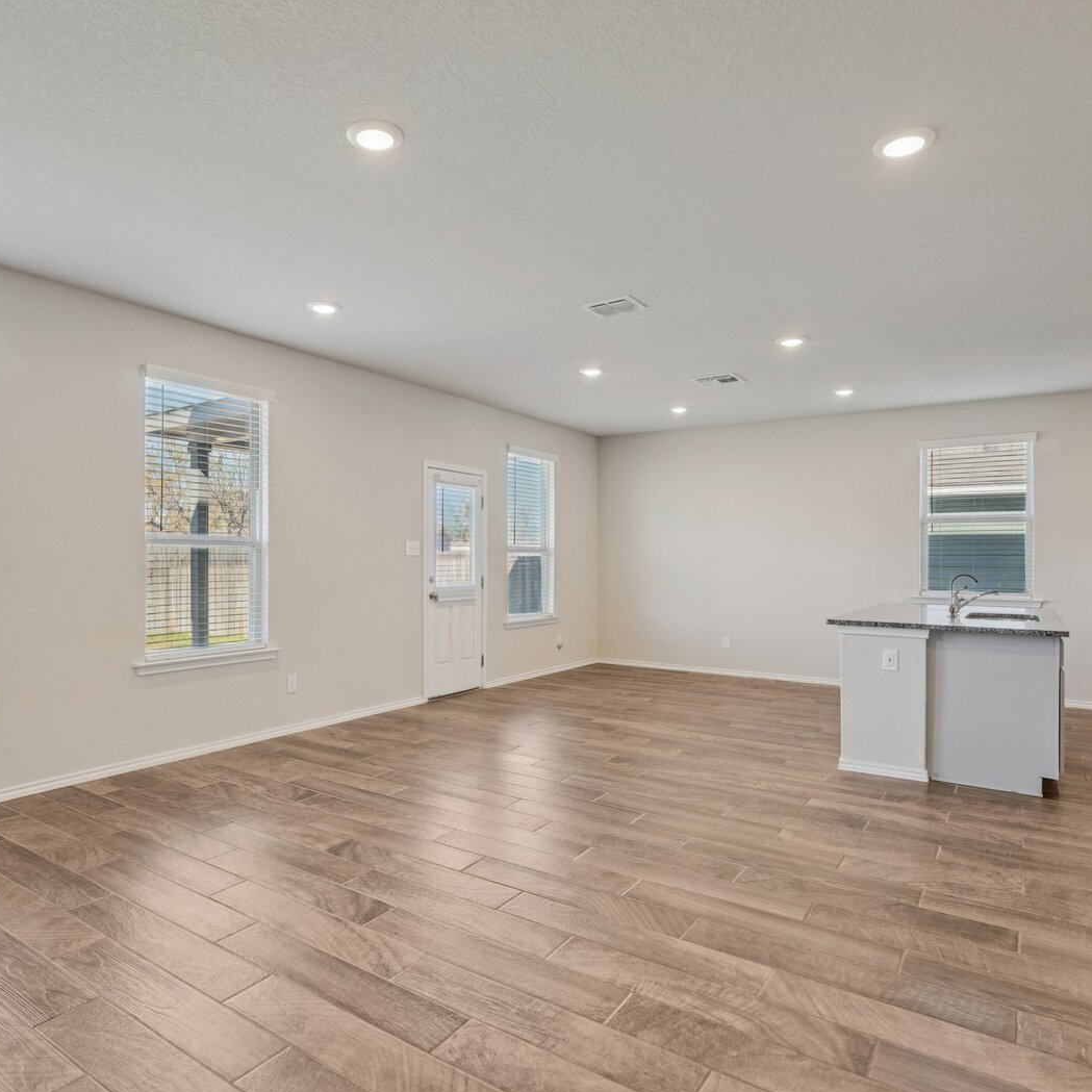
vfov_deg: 72.1
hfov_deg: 72.0
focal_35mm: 21
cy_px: 560
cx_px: 497
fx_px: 749
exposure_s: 1/30
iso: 250
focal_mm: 16
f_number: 8
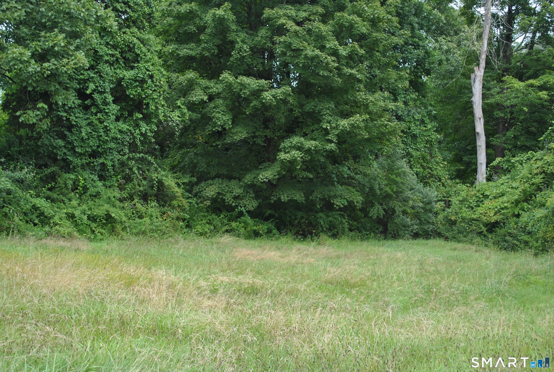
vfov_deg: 25.9
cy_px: 186
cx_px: 277
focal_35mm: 52
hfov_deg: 37.8
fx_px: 810
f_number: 5.6
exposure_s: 1/125
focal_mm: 35
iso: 140
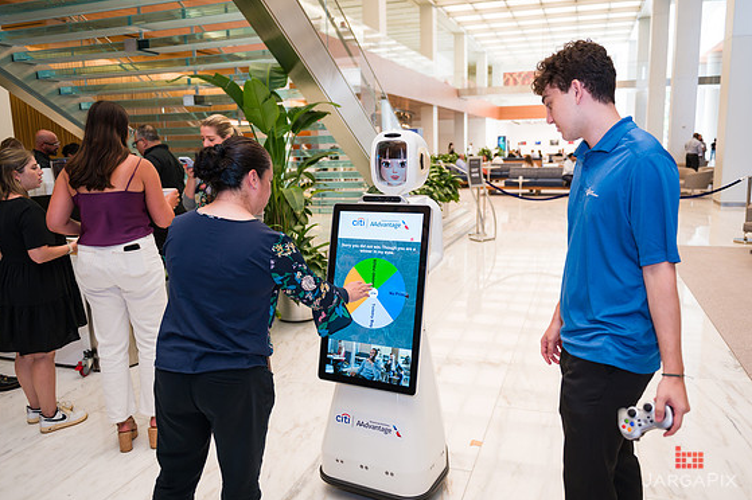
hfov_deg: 65.5
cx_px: 381
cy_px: 257
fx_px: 585
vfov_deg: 46.3
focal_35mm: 28
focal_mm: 27
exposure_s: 1/200
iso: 400
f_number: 3.2
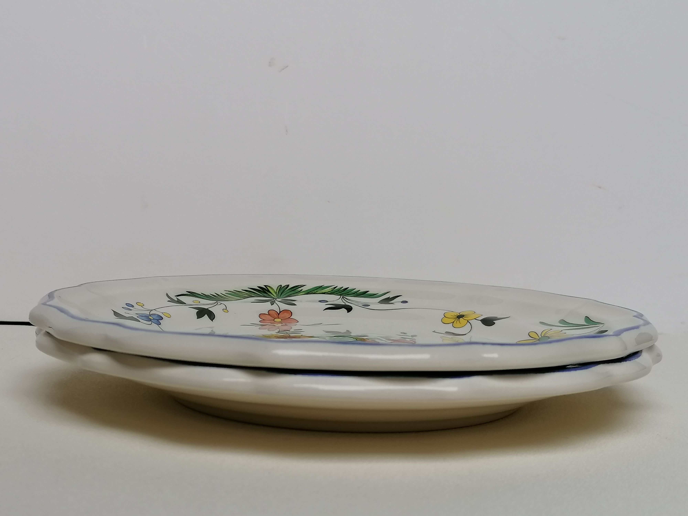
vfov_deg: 27.0
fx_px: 1073
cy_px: 258
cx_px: 344
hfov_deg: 35.5
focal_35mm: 54
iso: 80
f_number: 1.8
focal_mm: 4.75
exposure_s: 1/100
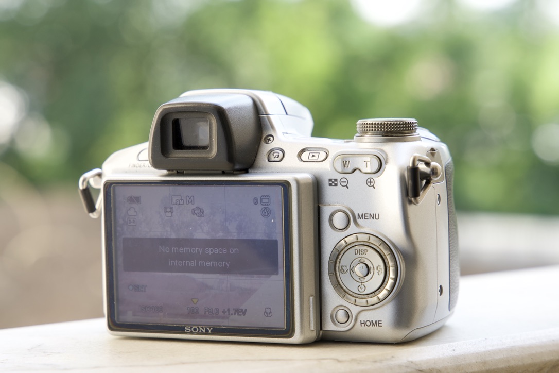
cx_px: 280
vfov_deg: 13.0
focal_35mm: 105
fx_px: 1630
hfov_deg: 19.5
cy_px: 186
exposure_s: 1/160
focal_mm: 70
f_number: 5.6
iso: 250
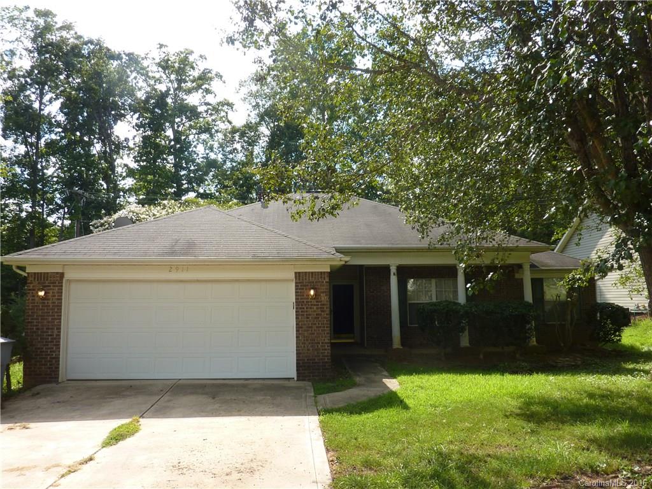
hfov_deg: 69.4
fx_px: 471
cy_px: 244
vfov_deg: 54.9
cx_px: 326
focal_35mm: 25
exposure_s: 1/200
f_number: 4
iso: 80
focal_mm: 4.1
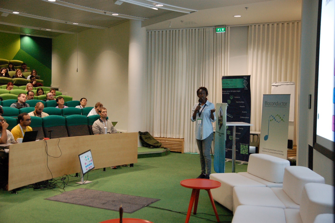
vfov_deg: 33.0
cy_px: 112
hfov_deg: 48.0
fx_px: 377
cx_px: 168
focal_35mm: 40
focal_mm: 27
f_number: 3.5
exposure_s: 1/125
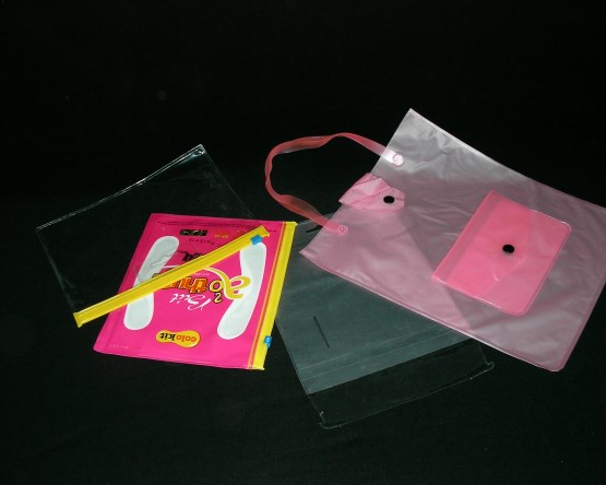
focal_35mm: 40
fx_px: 717
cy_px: 241
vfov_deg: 37.3
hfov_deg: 45.8
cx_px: 320
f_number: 3.5
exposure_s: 1/30
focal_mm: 5.8
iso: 100
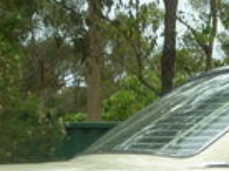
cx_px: 392
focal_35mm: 203
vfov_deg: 7.2
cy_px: 213
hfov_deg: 9.4
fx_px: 1341
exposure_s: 1/80
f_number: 3.8
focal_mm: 6.3
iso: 80
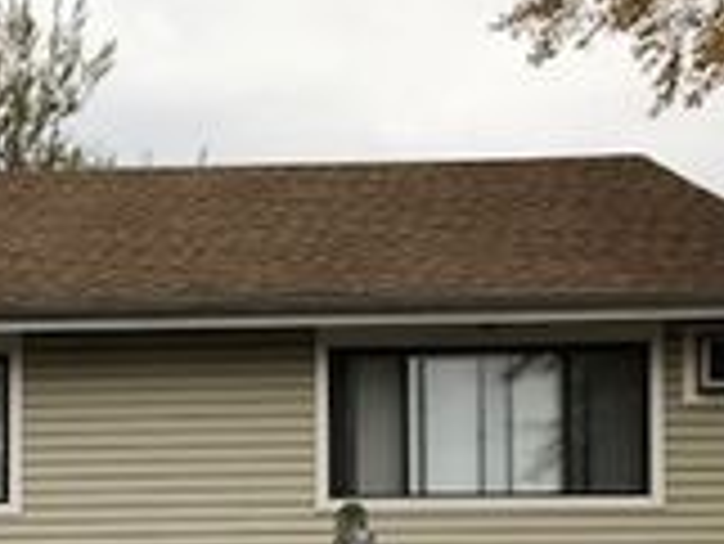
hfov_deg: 20.4
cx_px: -234
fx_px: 1821
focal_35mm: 87
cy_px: 749
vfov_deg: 15.9
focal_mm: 3.99
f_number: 1.8
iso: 20
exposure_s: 1/359
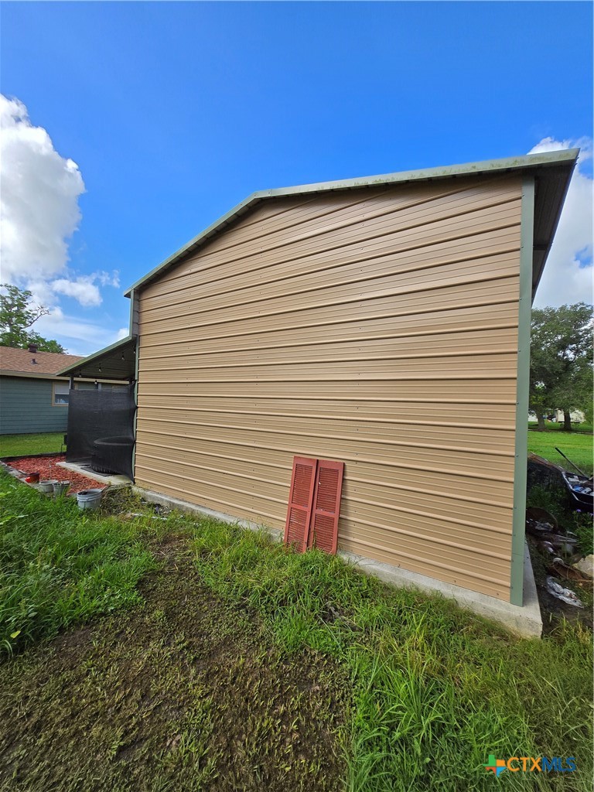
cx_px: 297
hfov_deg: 89.9
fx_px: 297
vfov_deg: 106.2
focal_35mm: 13
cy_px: 396
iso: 25
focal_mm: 1.7
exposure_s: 1/713
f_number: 2.2
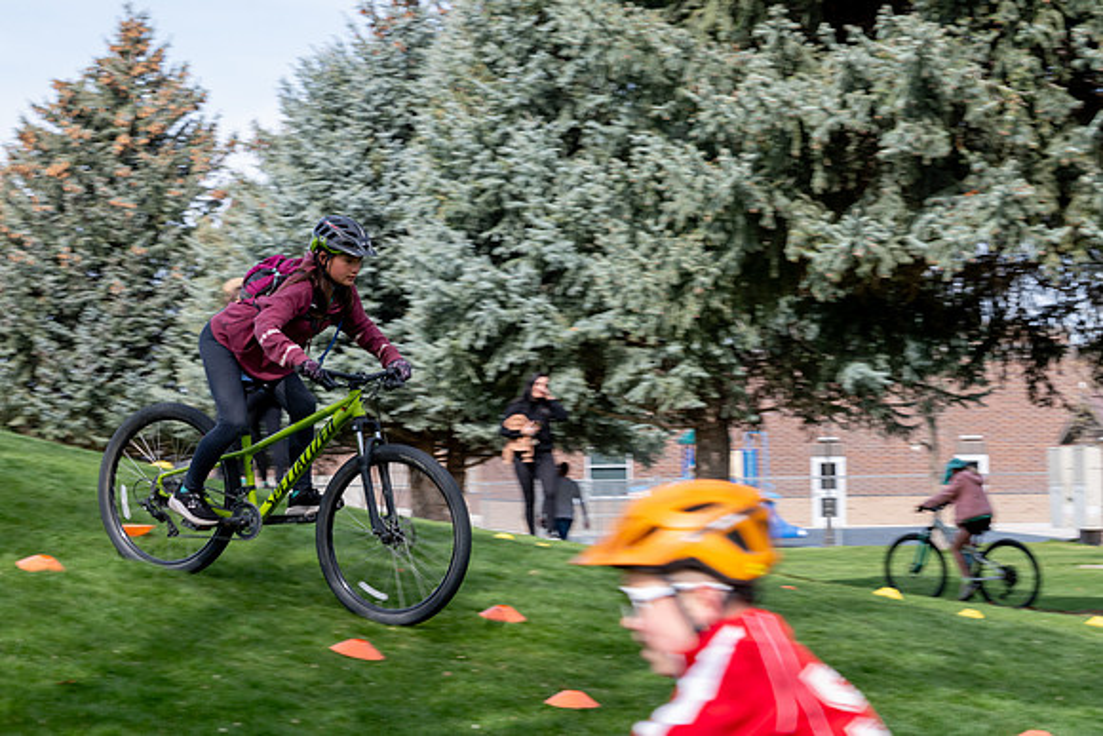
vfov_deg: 12.7
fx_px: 3303
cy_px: 368
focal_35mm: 108
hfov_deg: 19.0
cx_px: 543
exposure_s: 1/160
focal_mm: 70
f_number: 10
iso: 200
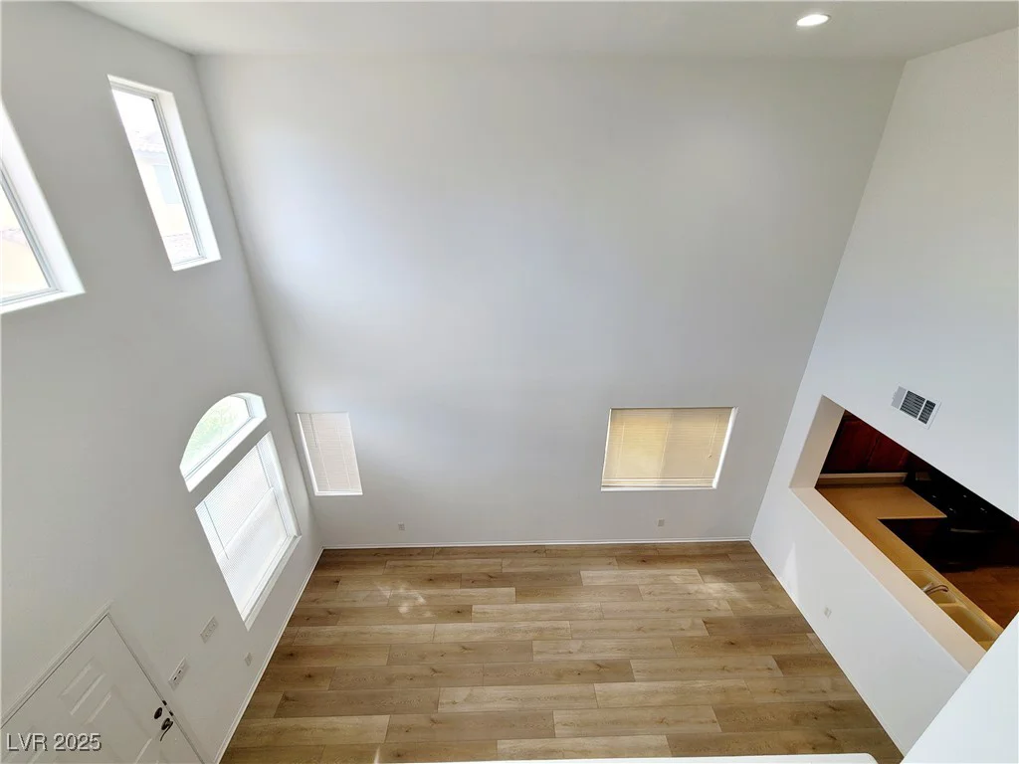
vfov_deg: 89.9
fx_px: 383
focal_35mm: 13
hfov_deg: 106.2
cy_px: 382
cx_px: 510
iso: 50
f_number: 2.2
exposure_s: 1/128
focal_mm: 2.2
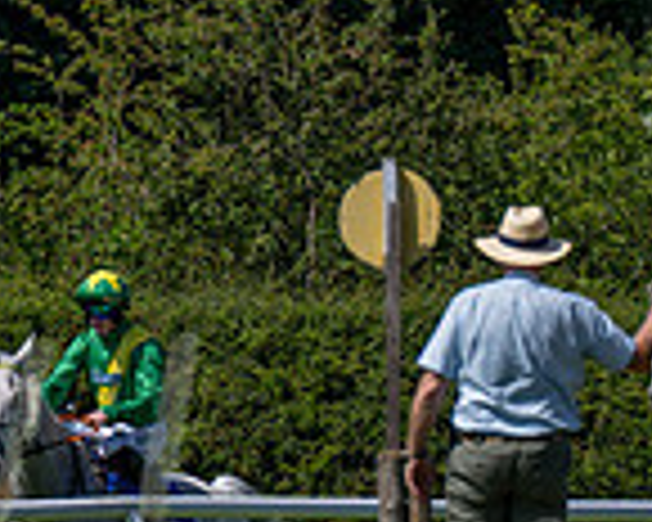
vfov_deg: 1.2
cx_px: -155
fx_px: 25337
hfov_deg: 1.5
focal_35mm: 1313
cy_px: 392
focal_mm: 200
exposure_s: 1/2000
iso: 125
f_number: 4
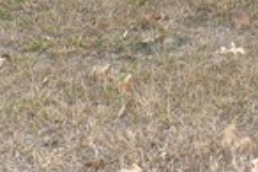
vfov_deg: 6.2
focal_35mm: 201
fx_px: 1439
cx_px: 193
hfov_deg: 10.2
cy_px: -358
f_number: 5.6
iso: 140
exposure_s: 1/125
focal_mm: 18
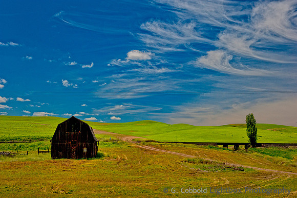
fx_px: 396
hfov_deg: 41.1
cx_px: 148
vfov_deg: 28.0
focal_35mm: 48
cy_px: 99
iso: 400
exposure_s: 1/800
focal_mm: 48
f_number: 11
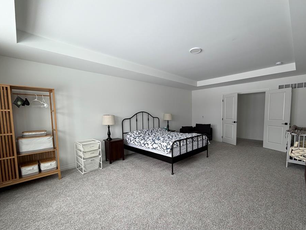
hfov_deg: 94.3
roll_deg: +0.7
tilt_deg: -4.2
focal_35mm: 16
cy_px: 125
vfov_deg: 77.9
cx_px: 166
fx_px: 141
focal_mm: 2.22
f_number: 2.2
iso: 64
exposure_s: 1/121
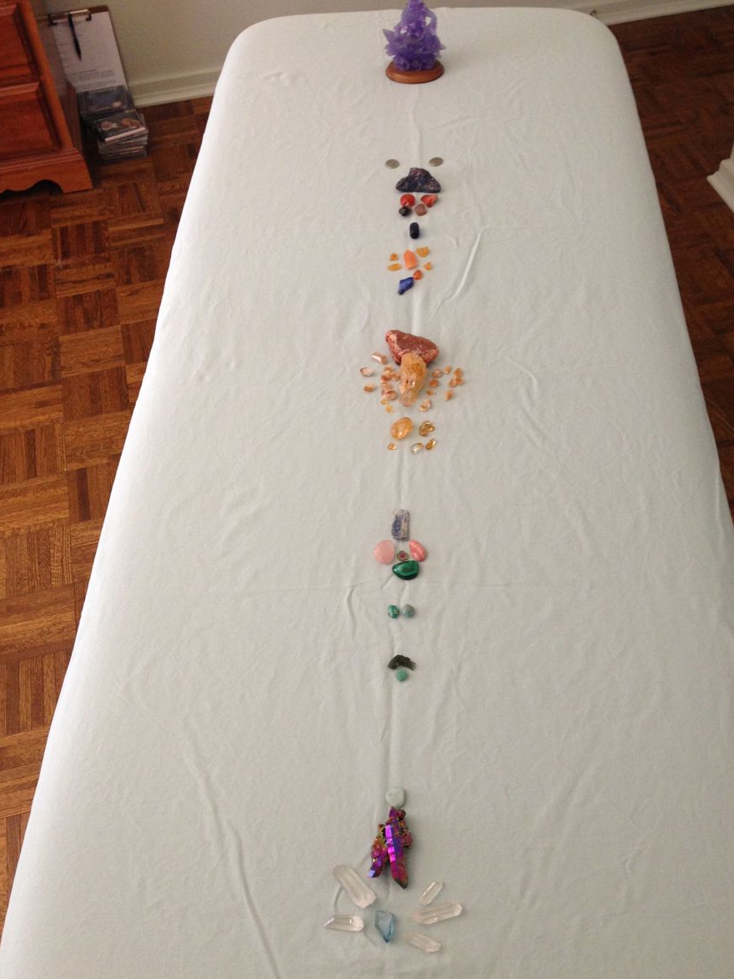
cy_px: 494
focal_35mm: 36
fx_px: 1018
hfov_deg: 39.7
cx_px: 364
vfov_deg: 51.3
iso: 125
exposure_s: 1/20
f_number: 2.4
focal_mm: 4.13
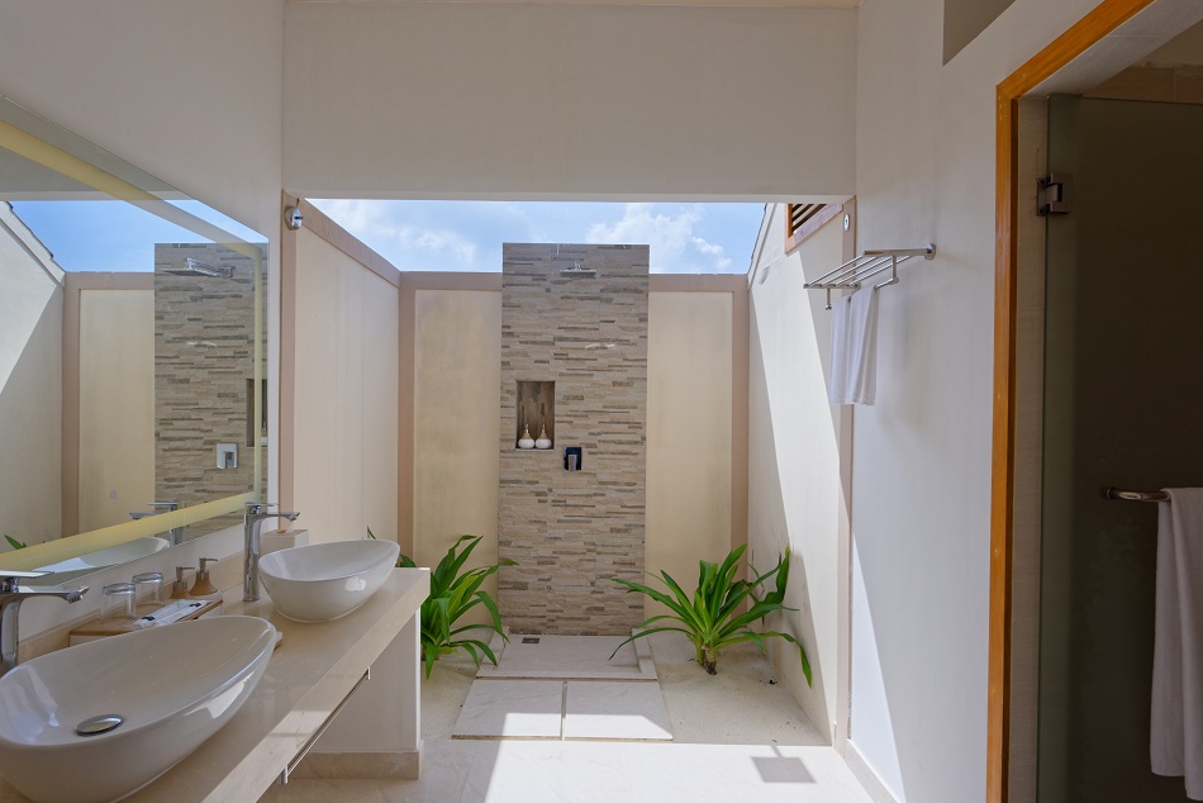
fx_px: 668
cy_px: 414
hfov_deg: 83.9
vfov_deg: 62.0
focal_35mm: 20
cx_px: 580
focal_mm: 19
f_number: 13
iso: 200
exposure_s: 1/500
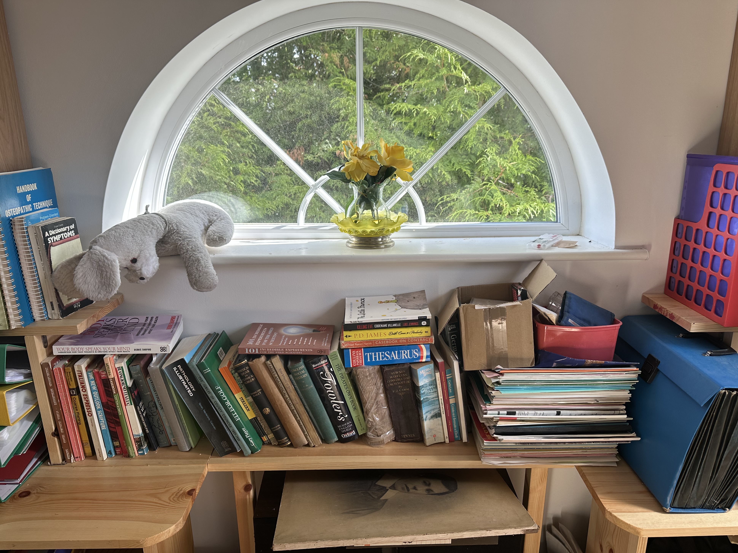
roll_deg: +0.5
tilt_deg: -15.5
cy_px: 287
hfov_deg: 69.4
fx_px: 533
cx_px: 378
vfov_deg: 54.9
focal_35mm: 25
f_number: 1.78
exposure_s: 1/149
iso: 64
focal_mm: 6.86
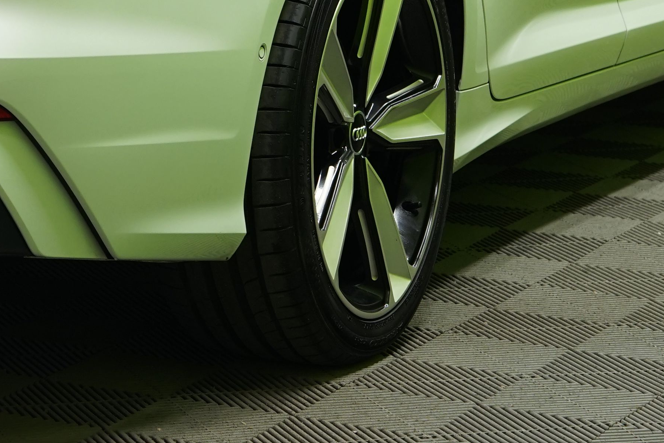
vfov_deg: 7.5
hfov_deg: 11.2
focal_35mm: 181
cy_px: -209
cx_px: -11
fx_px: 3338
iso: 500
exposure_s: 1/20
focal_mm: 54
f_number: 5
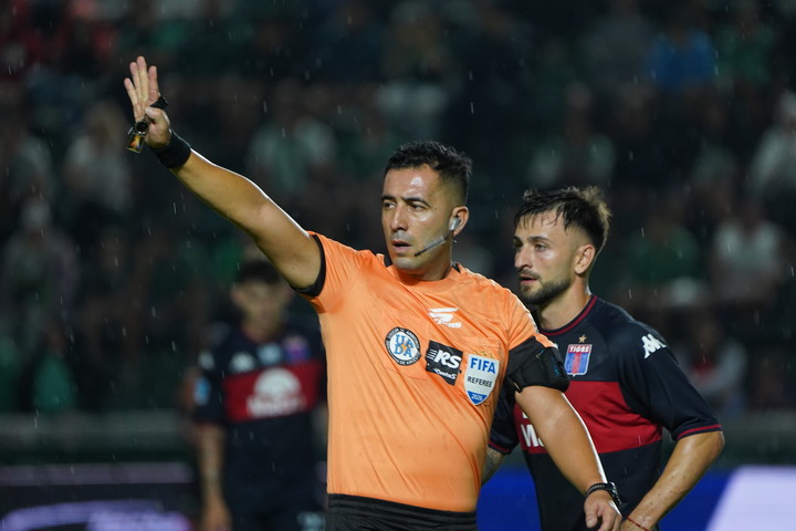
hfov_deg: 3.4
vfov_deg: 2.3
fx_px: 13266
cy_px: 266
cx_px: 398
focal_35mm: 600
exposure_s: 1/400
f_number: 6.3
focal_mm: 600
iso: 3200
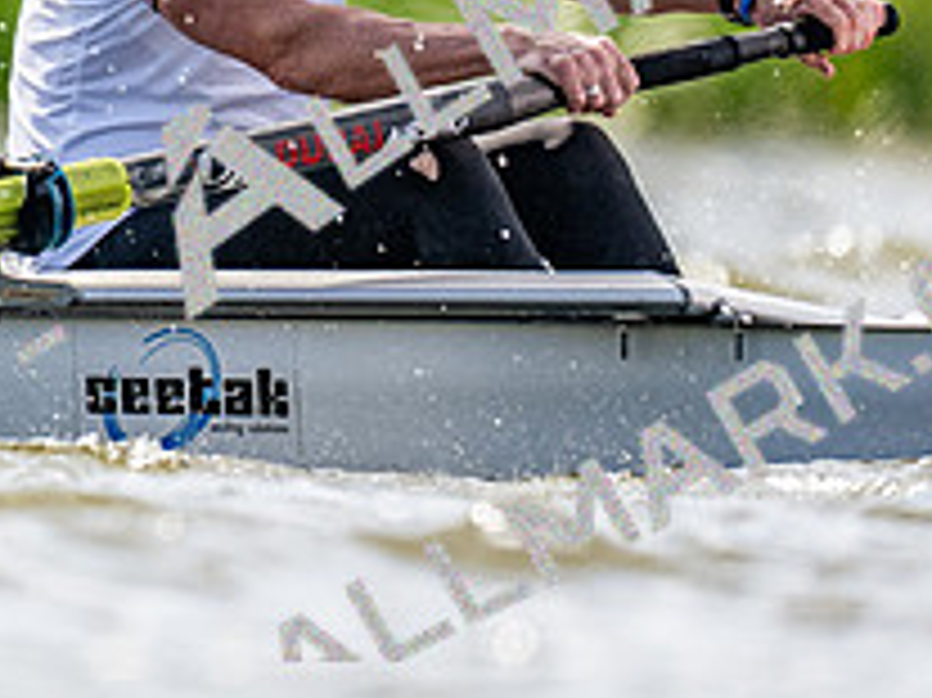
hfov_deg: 0.8
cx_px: -225
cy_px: -108
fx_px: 65118
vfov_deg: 0.6
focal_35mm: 2420
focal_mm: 600
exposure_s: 1/2500
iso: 320
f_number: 4
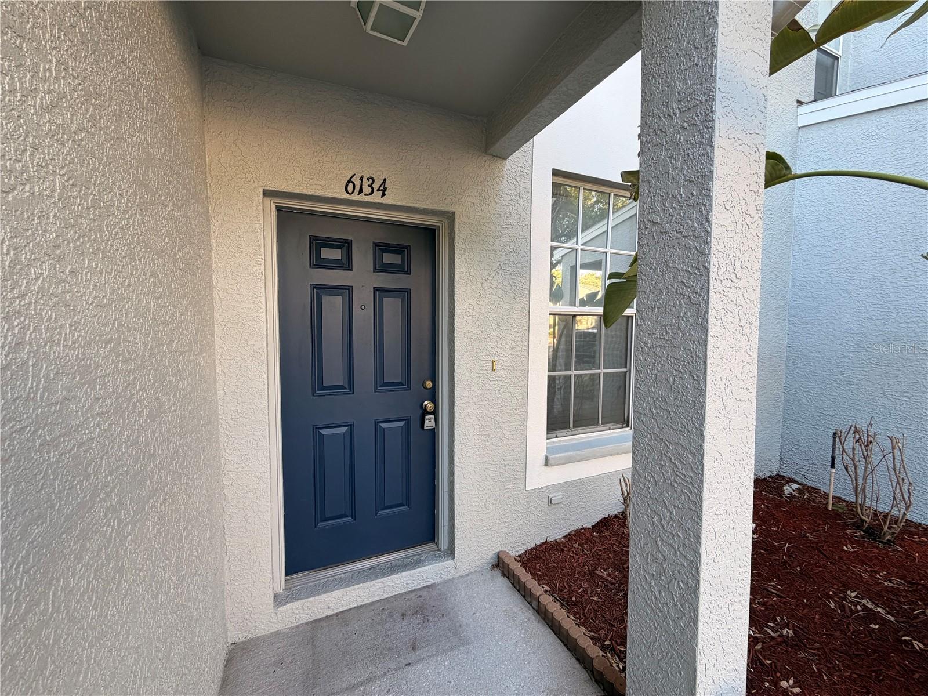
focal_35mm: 14
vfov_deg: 85.7
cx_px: 464
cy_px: 348
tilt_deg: -3.6
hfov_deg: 102.1
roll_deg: +0.1
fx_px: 375
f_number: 2.2
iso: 100
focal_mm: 2.22
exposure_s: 1/121
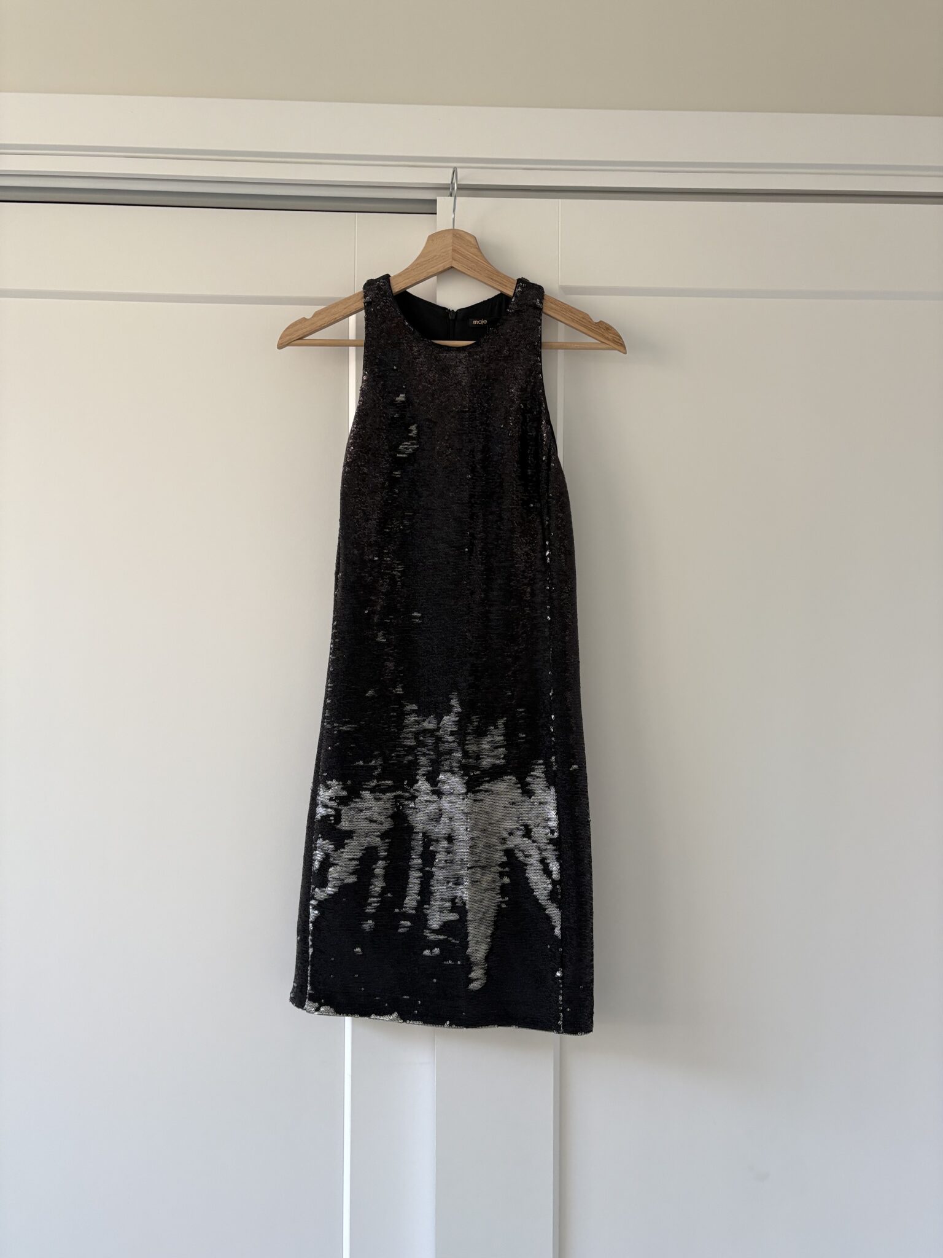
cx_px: 472
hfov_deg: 53.1
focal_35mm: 26
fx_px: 944
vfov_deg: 67.3
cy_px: 629
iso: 125
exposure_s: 1/62
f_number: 1.6
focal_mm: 5.96
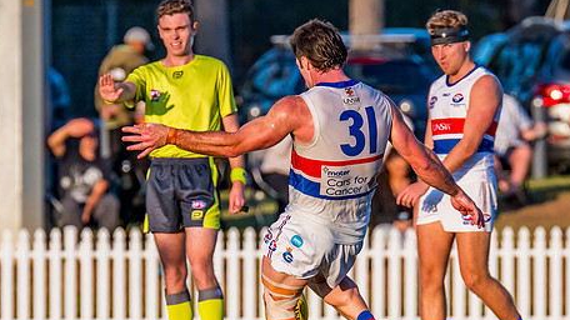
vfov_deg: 1.1
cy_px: 143
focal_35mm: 1131
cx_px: 297
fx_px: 17086
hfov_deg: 1.9
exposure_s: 1/1600
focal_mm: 420
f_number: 7.1
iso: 800
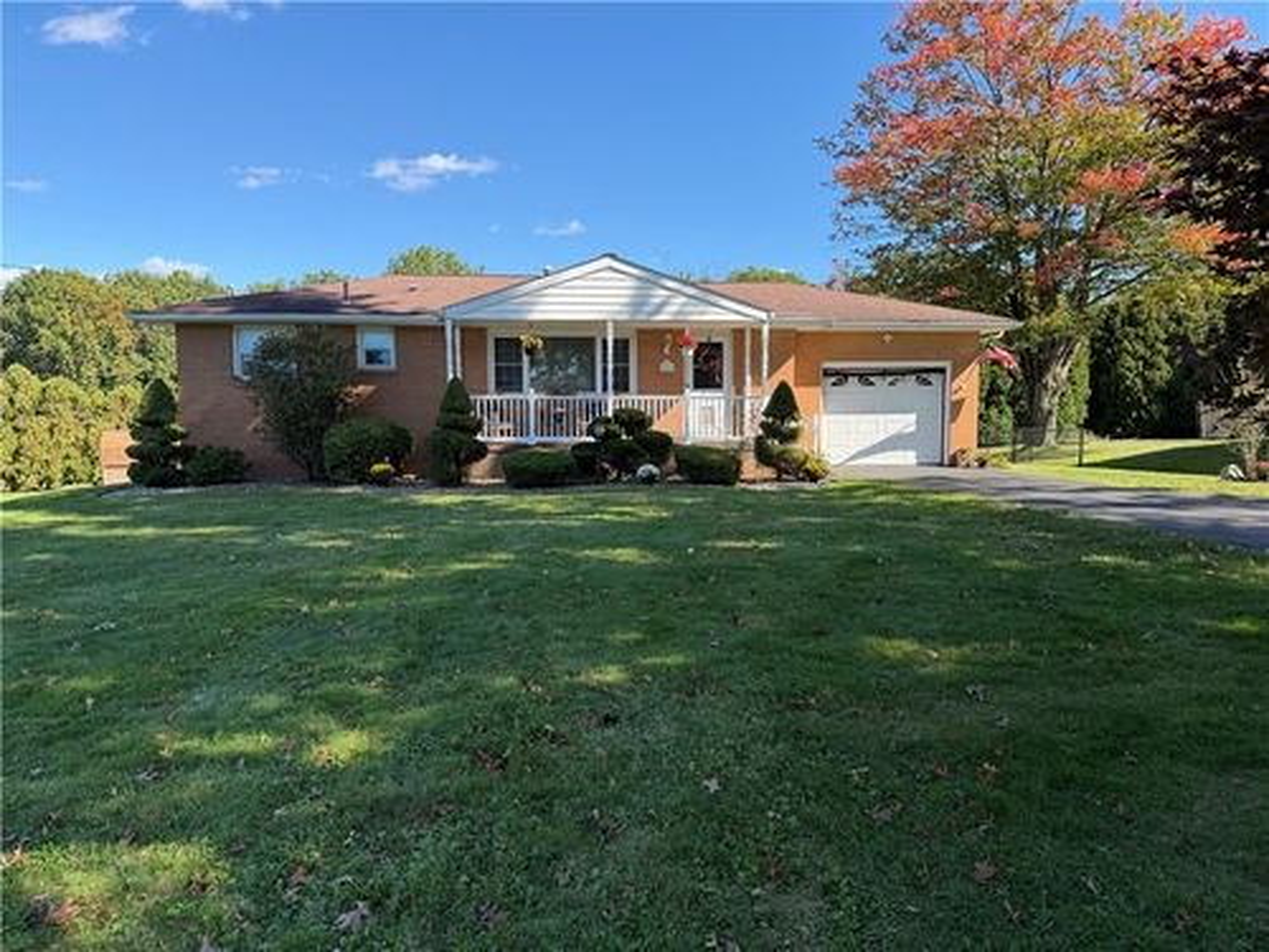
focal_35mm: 24
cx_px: 634
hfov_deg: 71.6
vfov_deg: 56.8
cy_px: 476
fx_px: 880
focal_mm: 6.76
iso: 80
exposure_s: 1/1770
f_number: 1.78
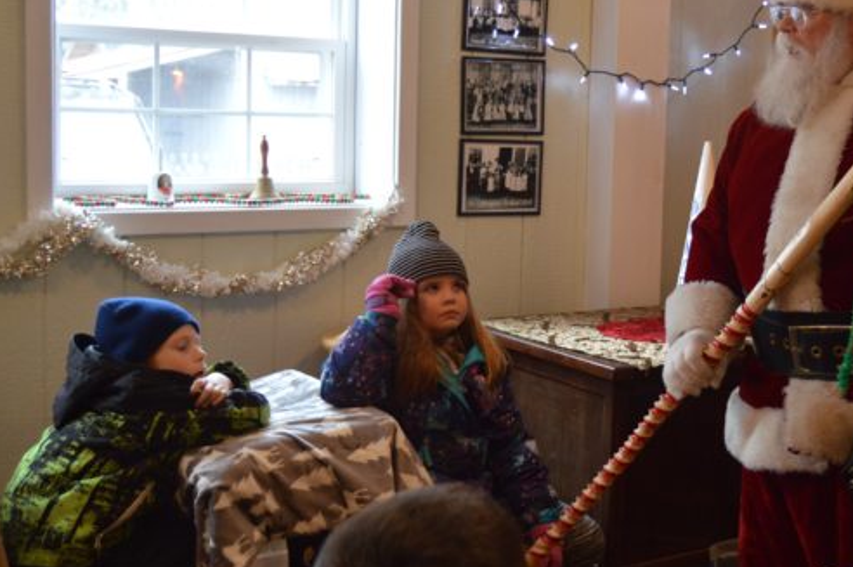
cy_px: 232
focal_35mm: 53
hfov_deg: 37.0
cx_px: 617
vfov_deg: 25.5
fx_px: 1249
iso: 1000
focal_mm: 23
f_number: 3.8
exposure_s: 1/60
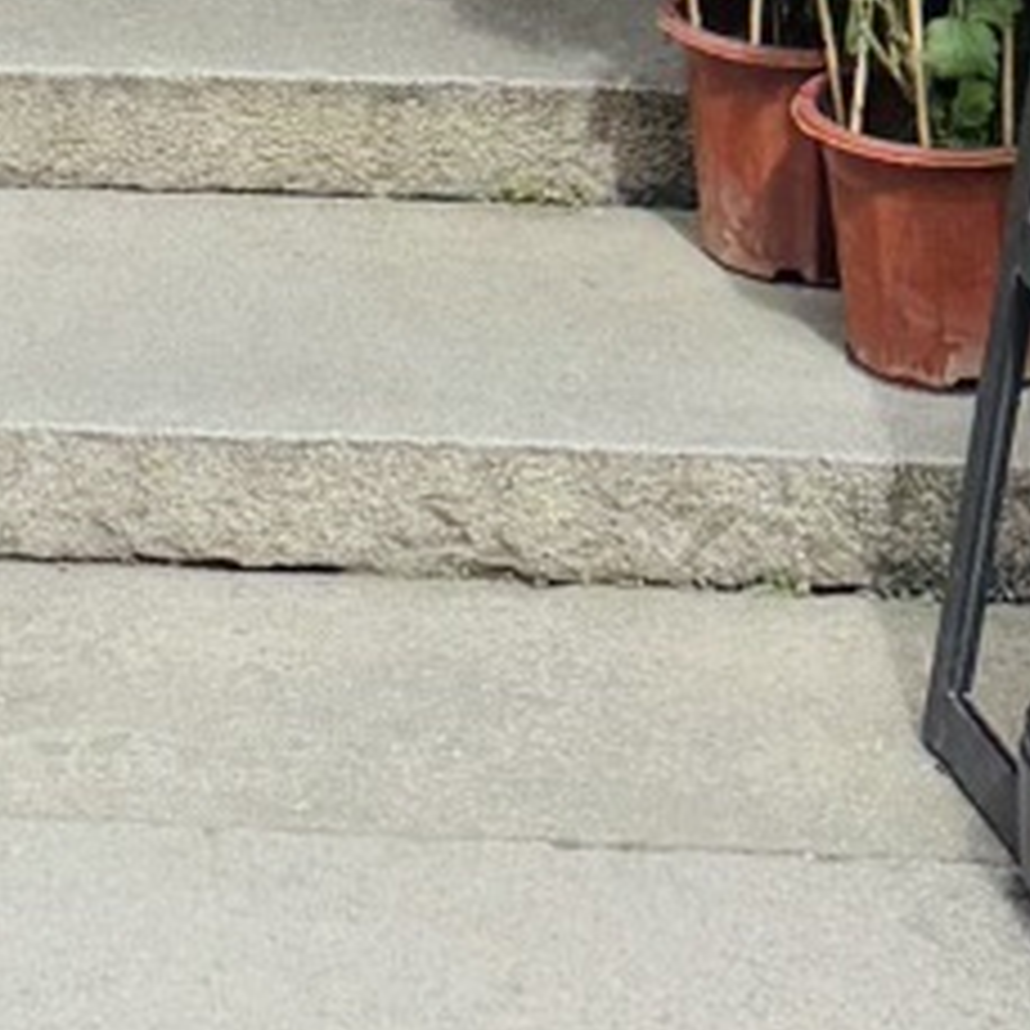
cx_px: -27
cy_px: -3050
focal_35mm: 185
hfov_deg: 9.4
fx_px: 6228
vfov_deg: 7.1
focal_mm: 6.76
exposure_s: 1/1488
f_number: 1.78
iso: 80
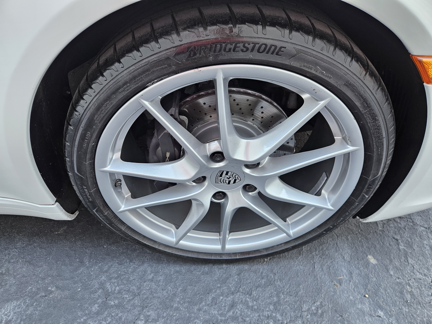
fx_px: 287
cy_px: 162
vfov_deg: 58.9
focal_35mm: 23
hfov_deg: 73.9
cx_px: 216
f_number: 1.8
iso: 160
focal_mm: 5.4
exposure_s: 1/120
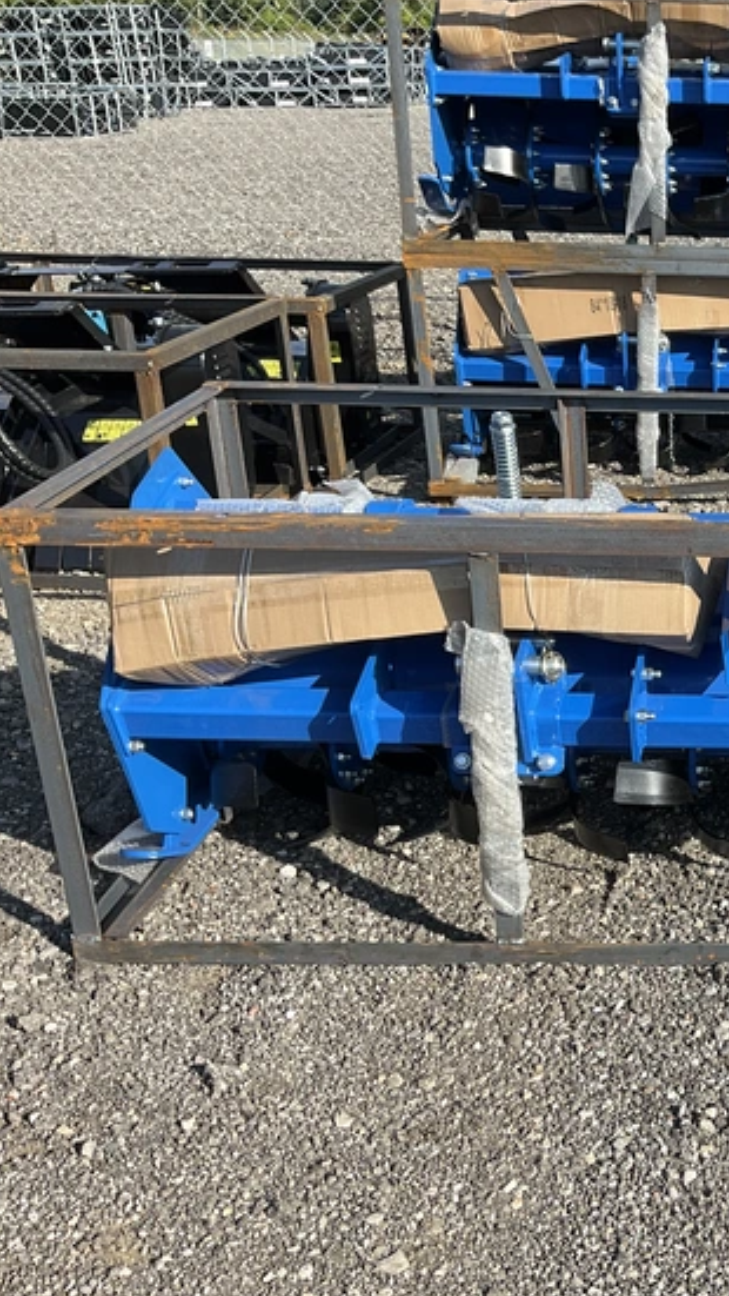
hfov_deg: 25.4
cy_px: 648
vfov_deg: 47.4
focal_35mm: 43
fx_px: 1477
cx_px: 828
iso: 25
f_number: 1.8
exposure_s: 1/962
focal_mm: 3
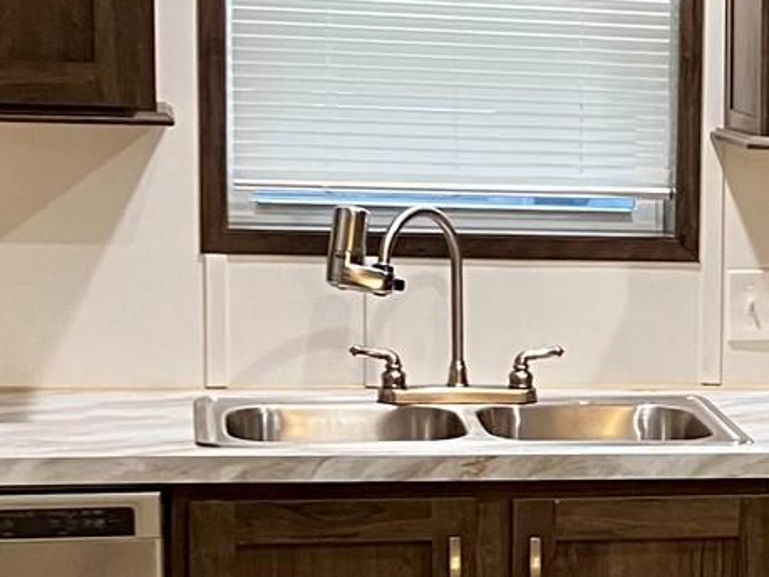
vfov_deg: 11.8
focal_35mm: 125
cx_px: 1076
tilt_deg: -9.1
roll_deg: -1.6
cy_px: 491
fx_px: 2776
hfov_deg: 14.9
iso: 250
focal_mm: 3.99
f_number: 1.8
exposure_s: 1/60
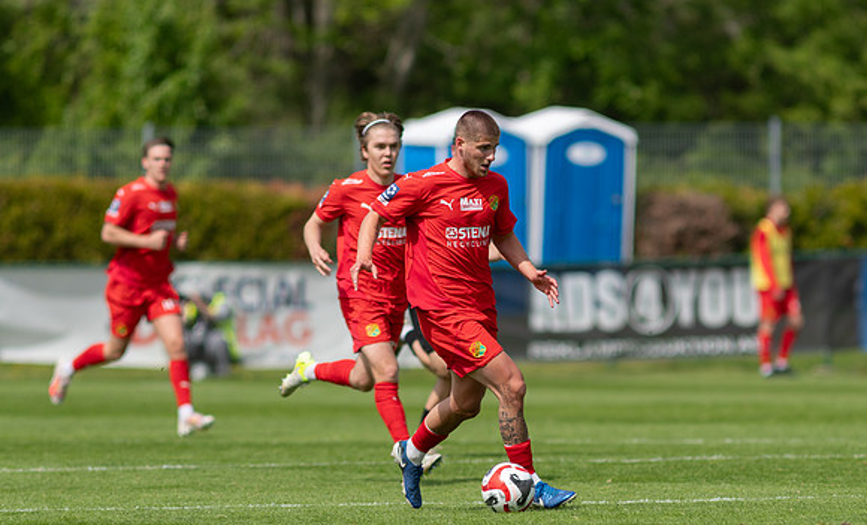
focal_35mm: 551
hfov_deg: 3.8
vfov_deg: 2.3
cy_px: 330
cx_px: 495
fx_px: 12905
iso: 100
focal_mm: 300
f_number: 3.2
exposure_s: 1/2000
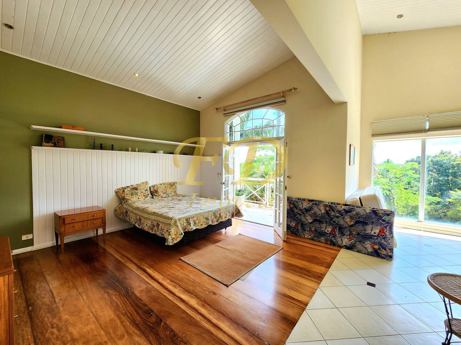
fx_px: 173
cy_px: 172
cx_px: 230
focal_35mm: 13
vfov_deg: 89.9
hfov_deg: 106.2
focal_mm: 2.2
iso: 64
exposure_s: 1/120
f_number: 2.2
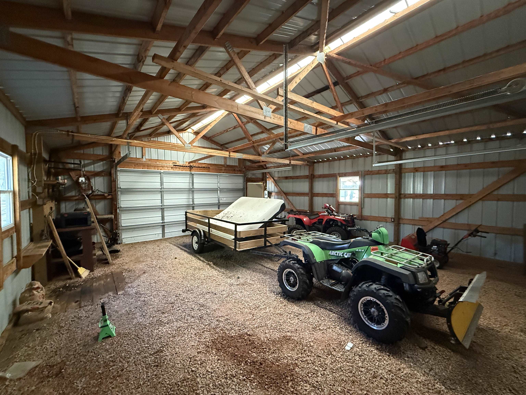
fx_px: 213
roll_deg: +0.2
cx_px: 263
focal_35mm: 14
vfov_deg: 85.7
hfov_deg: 102.1
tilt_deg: -2.6
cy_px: 198
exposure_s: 1/60
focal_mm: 2.22
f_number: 2.2
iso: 800
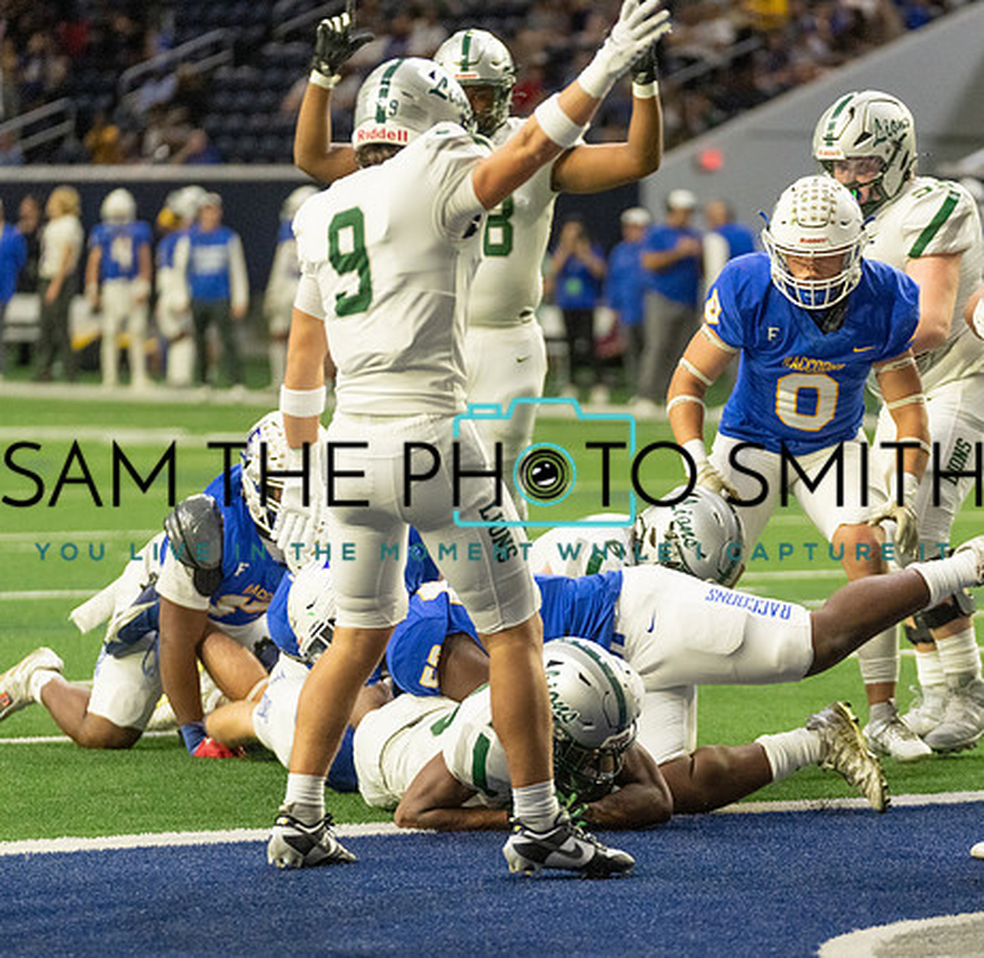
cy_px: 548
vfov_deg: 8.0
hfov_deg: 8.2
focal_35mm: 217
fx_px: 6889
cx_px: 605
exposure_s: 1/1000
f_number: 2.8
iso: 4000
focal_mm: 147
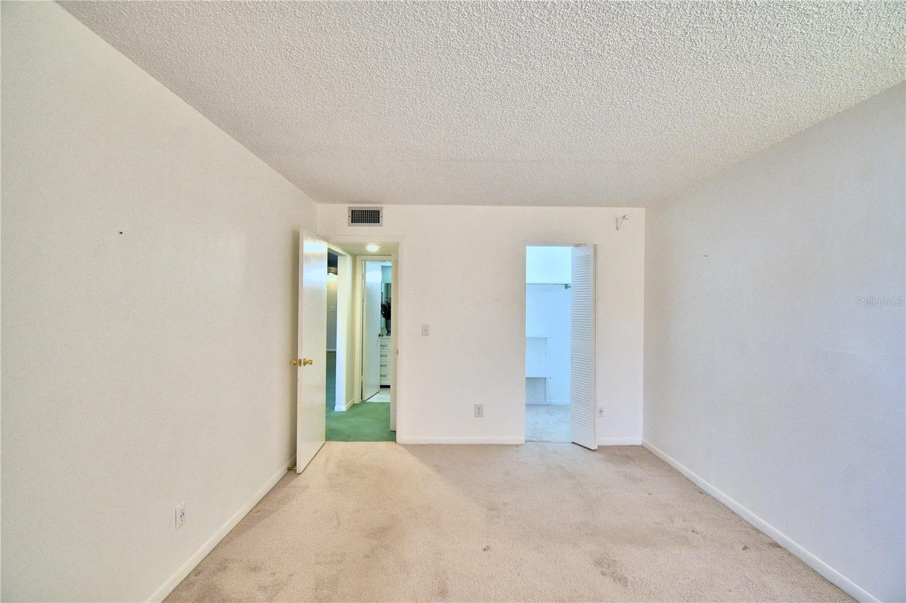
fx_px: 377
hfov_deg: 100.4
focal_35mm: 15
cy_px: 302
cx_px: 453
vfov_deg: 77.3
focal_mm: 10
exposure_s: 1/60
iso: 400
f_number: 4.5
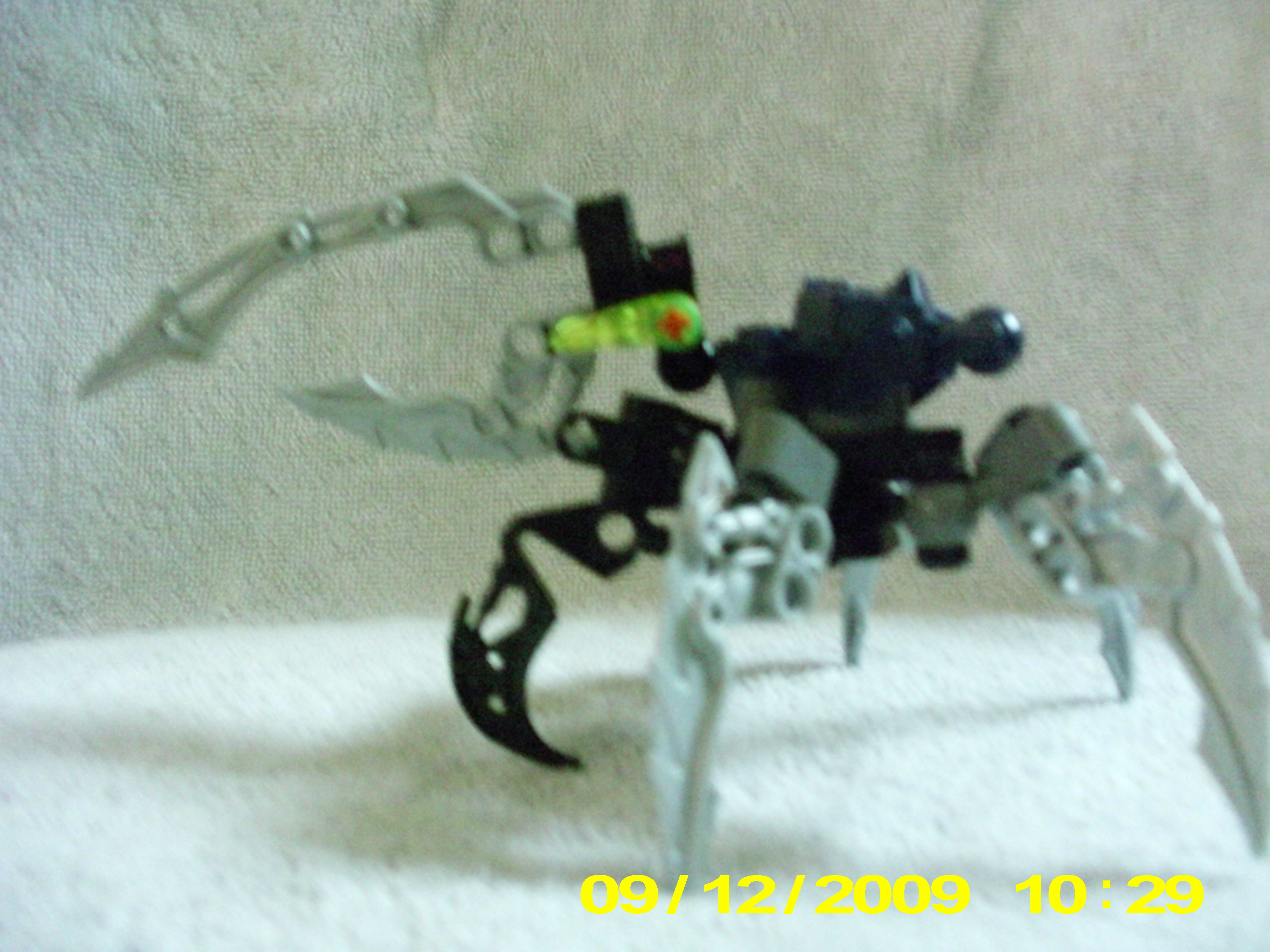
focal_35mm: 38
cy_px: 476
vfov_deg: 37.7
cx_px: 635
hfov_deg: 49.0
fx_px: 1394
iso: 1600
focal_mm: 6.3
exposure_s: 1/13
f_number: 3.1
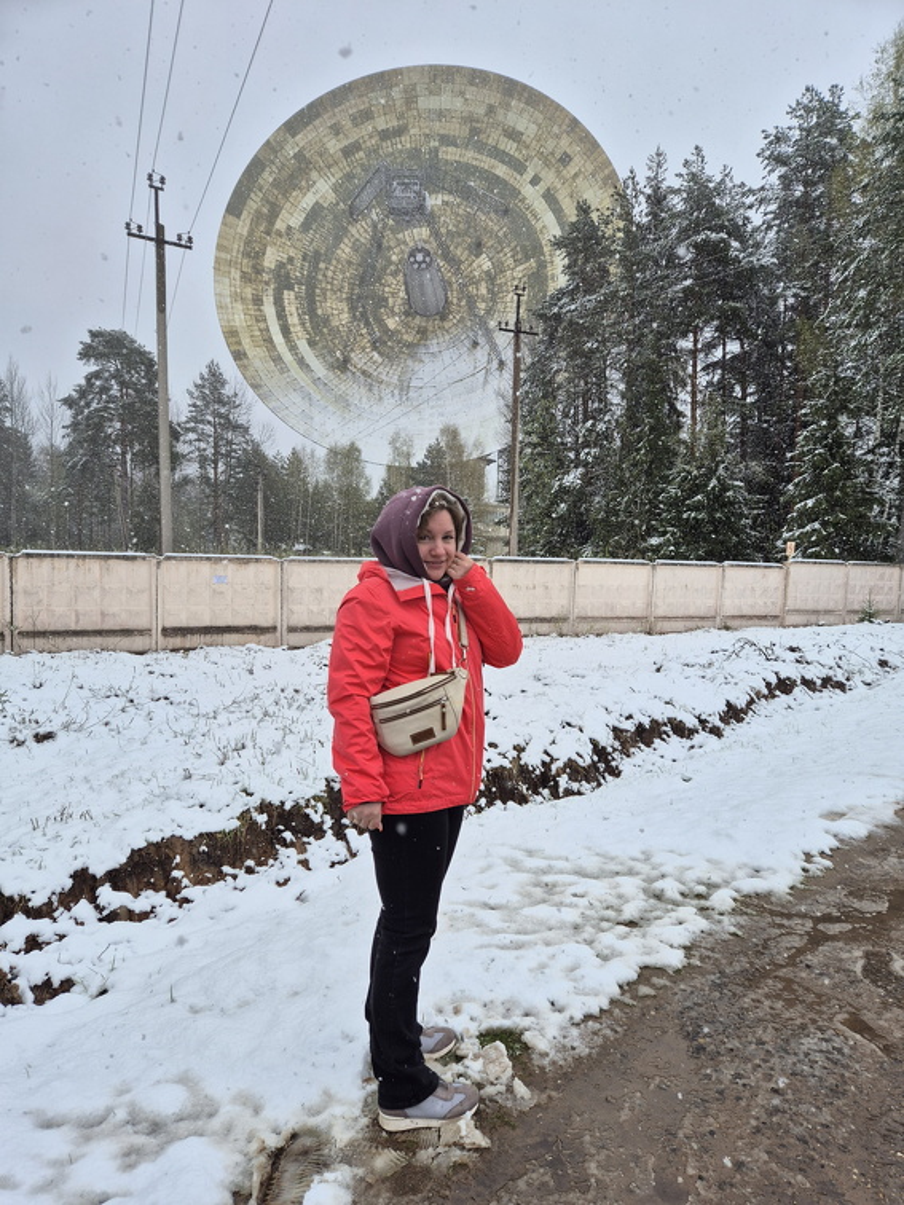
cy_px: 602
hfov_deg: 58.9
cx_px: 452
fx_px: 801
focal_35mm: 23
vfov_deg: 73.9
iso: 25
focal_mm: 5.4
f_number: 1.8
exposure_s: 1/718
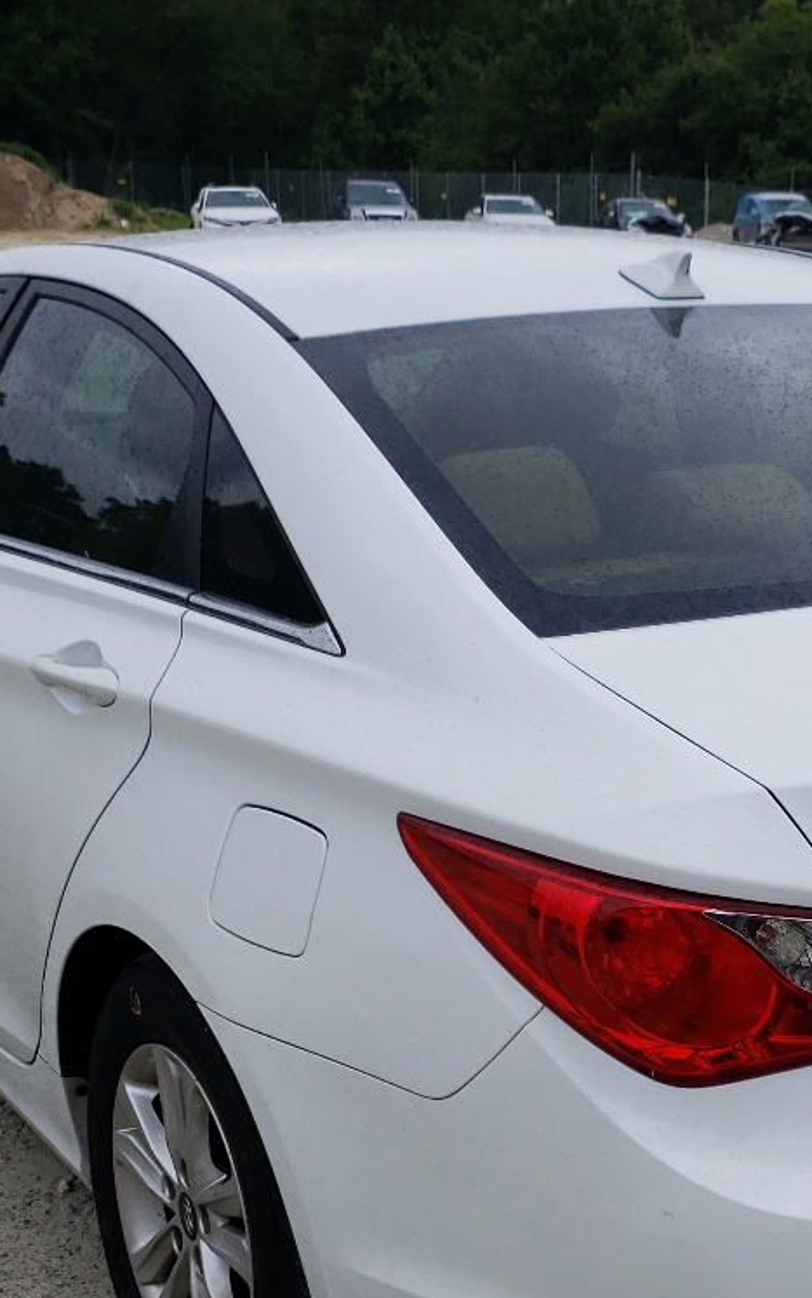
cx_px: 671
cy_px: 968
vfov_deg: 33.9
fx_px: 2089
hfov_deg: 21.7
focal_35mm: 59
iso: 50
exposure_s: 1/1667
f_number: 1.5
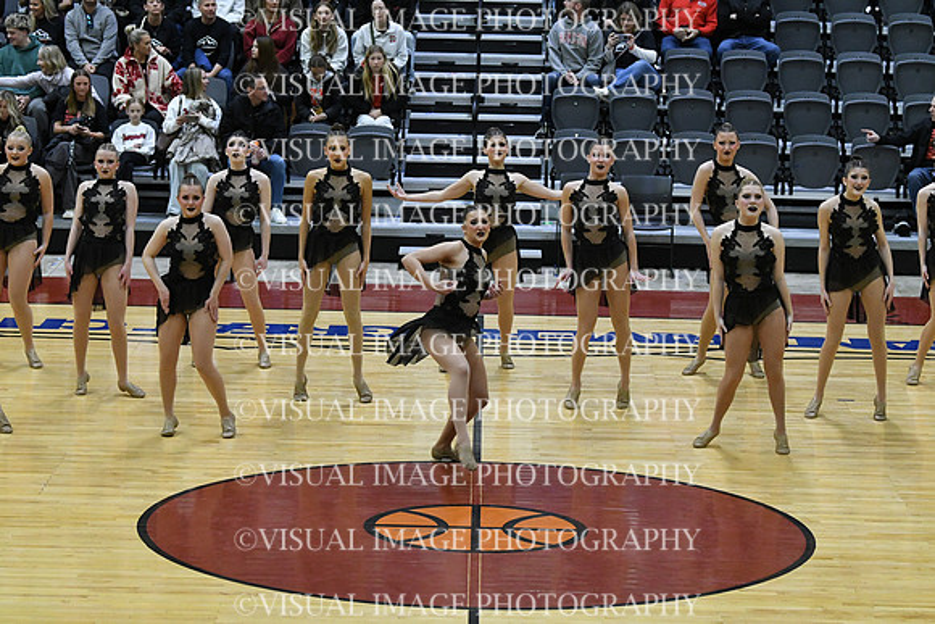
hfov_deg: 16.6
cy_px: 312
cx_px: 468
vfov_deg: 11.2
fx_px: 3195
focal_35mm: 123
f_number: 4
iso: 5000
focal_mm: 82
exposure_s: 1/500
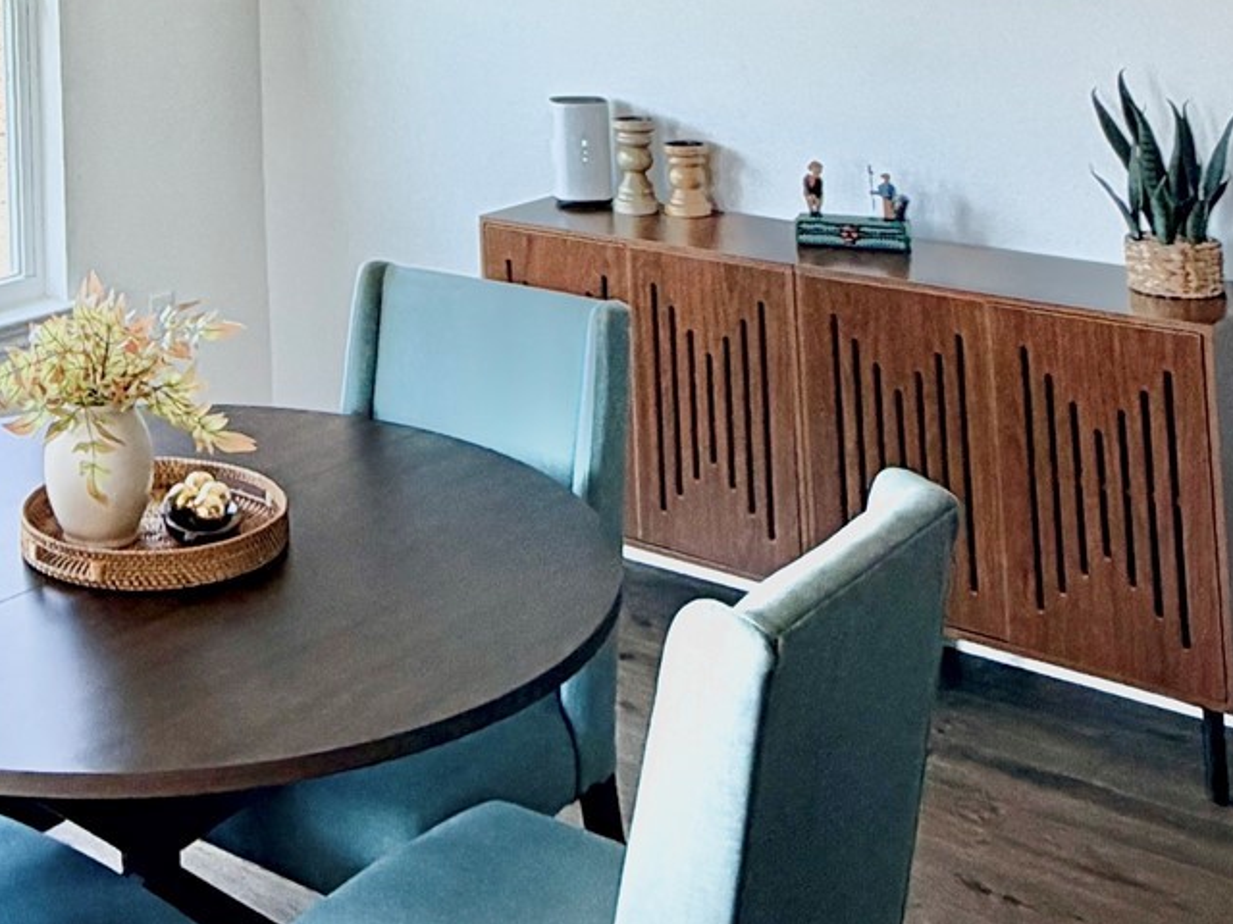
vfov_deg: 34.2
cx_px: 148
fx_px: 1496
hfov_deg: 41.6
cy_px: 570
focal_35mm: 42
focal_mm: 2.22
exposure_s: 1/243
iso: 40
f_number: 2.2
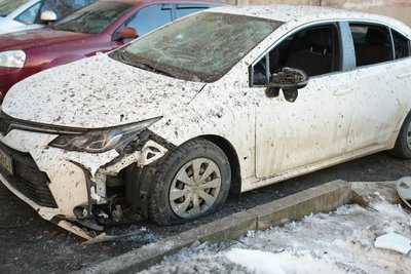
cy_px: 137
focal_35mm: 41
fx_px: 468
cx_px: 206
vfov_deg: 32.7
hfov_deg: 47.4
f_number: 2.8
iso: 500
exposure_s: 1/200
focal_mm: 41
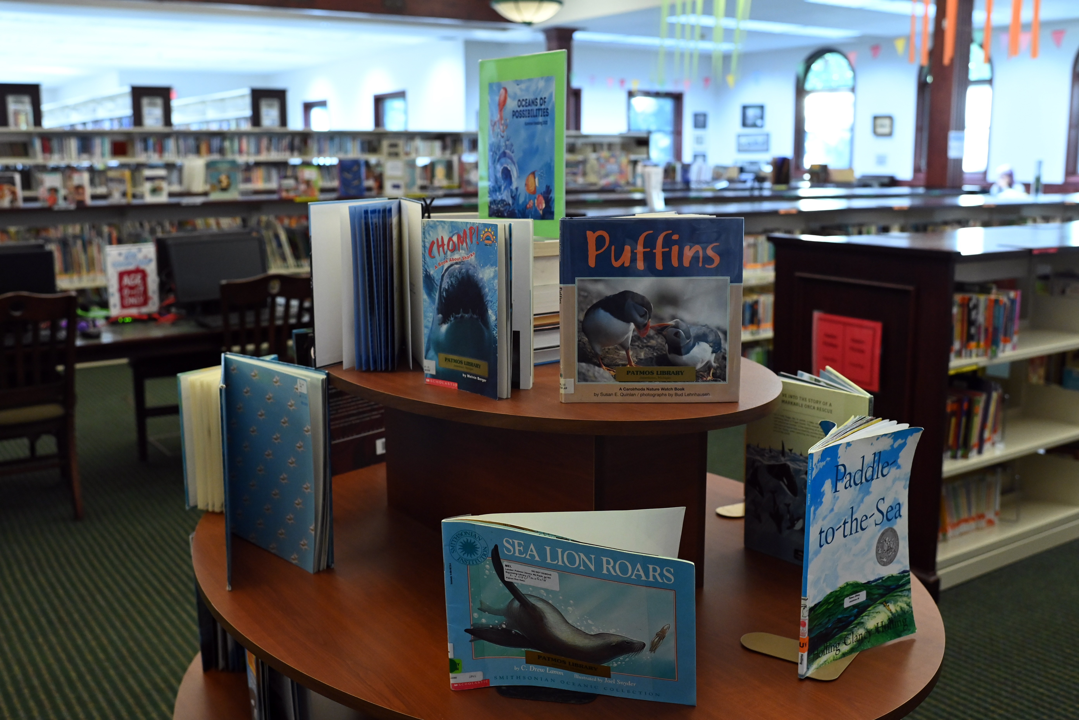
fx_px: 1049
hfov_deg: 54.4
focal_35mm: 35
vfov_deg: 37.9
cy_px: 360
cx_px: 540
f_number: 5
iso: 5000
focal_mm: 35
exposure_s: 1/160
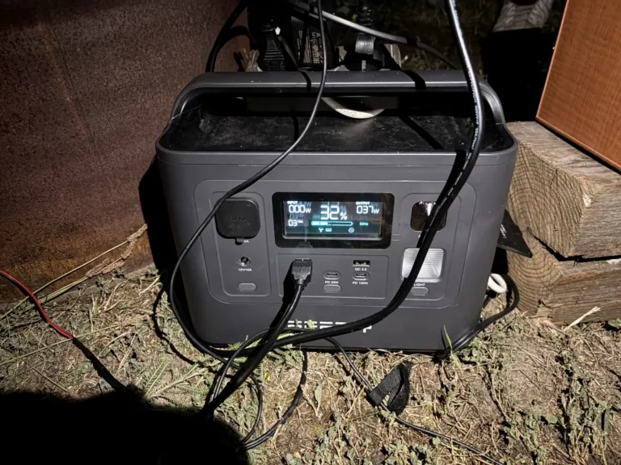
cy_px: 232
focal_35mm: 26
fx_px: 466
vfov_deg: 53.1
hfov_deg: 67.3
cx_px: 310
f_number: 1.6
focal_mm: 5.96
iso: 1000
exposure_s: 1/15
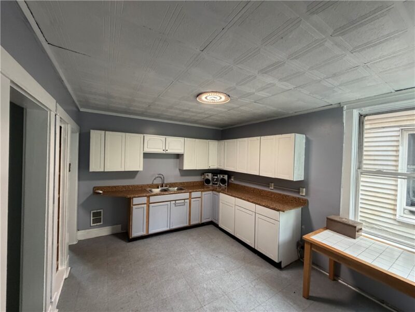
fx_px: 168
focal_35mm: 14
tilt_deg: +0.0
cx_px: 208
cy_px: 156
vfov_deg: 85.7
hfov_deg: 102.1
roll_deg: -1.7
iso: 320
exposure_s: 1/120
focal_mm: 2.22
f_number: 2.2
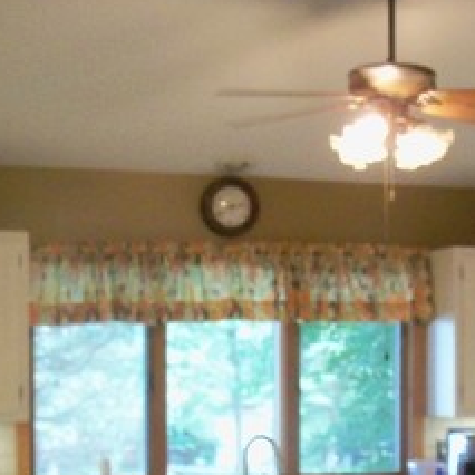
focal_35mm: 93
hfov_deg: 18.6
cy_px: 468
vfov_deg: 18.2
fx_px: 1444
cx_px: 346
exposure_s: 1/30
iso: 320
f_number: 3
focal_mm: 6.3
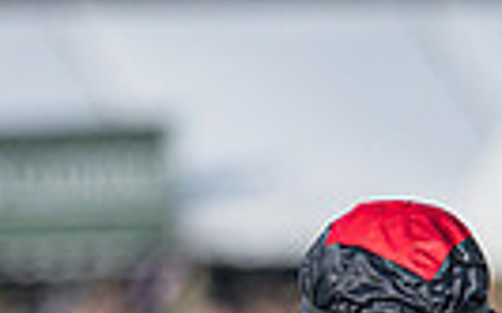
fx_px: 42366
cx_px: 228
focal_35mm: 3098
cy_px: 709
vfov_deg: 0.4
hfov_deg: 0.7
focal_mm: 400
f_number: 5
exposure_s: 1/3200
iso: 400
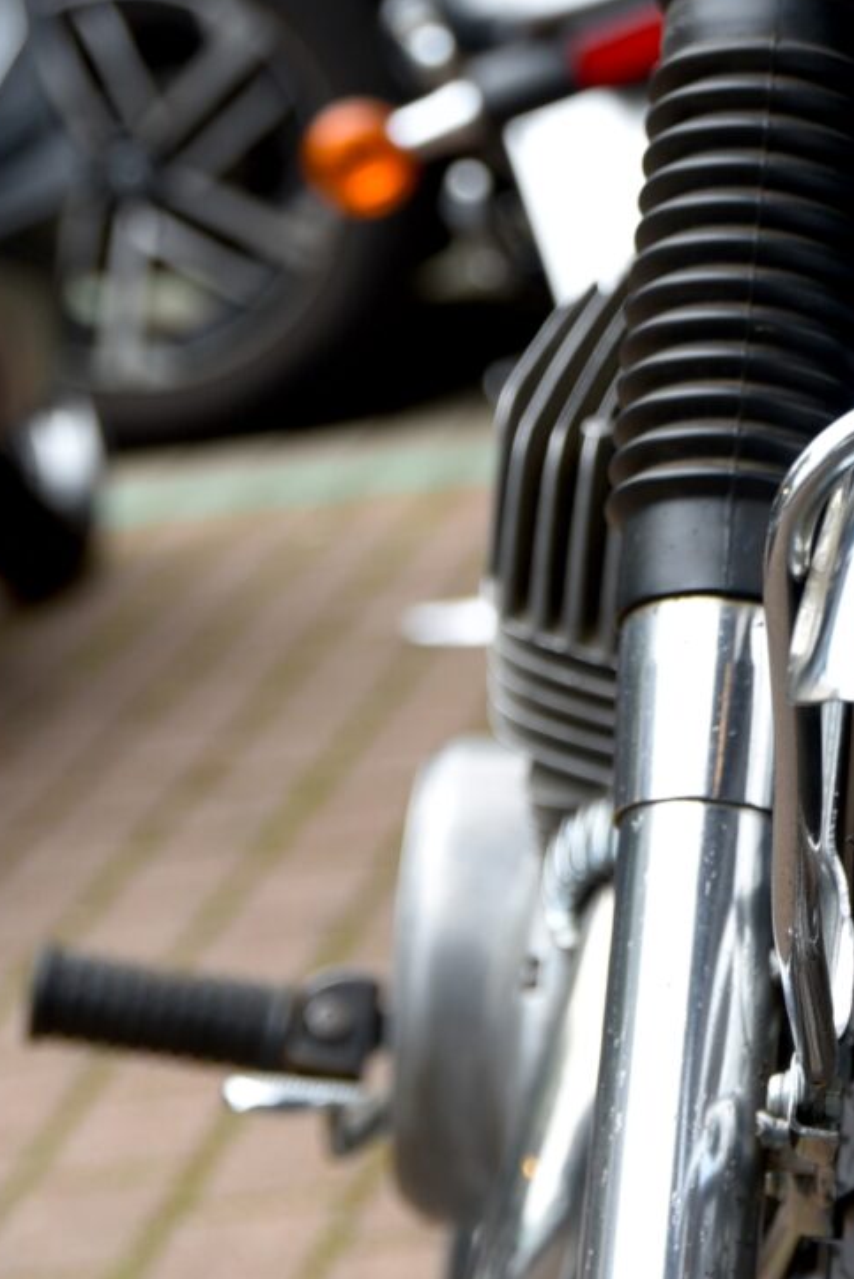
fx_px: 6040
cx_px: 1120
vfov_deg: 12.0
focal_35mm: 170
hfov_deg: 8.0
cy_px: 267
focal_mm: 48
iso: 100
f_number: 3.5
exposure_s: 1/60
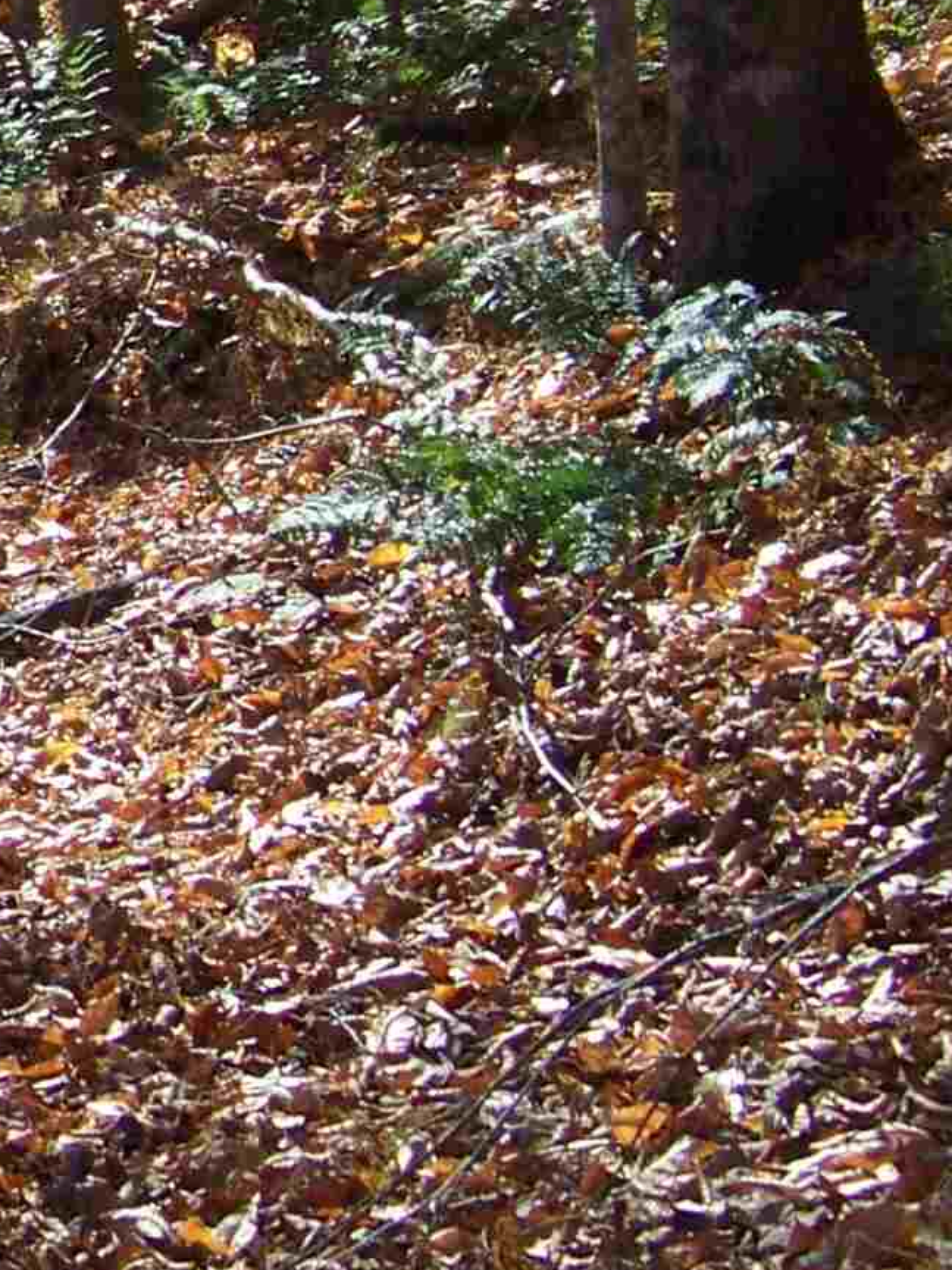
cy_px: 306
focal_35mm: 128
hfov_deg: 11.0
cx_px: -635
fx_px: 4694
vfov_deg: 15.3
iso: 69
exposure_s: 1/500
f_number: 2.8
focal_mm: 5.85
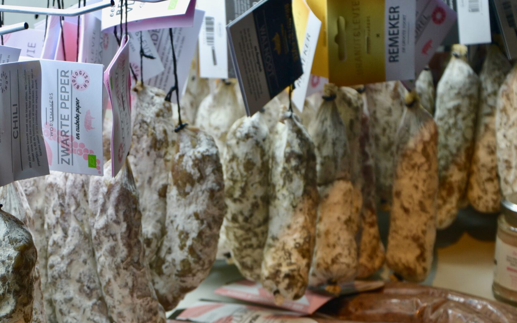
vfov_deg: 11.1
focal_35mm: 118
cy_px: 249
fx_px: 1663
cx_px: 135
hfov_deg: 17.6
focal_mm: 48
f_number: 4.8
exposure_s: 1/30
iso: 110
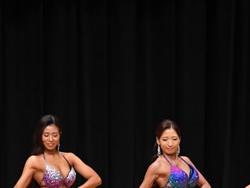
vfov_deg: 3.6
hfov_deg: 4.8
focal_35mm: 410
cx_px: 99
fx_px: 2962
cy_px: 198
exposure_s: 1/400
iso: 3200
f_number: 5.6
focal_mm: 112
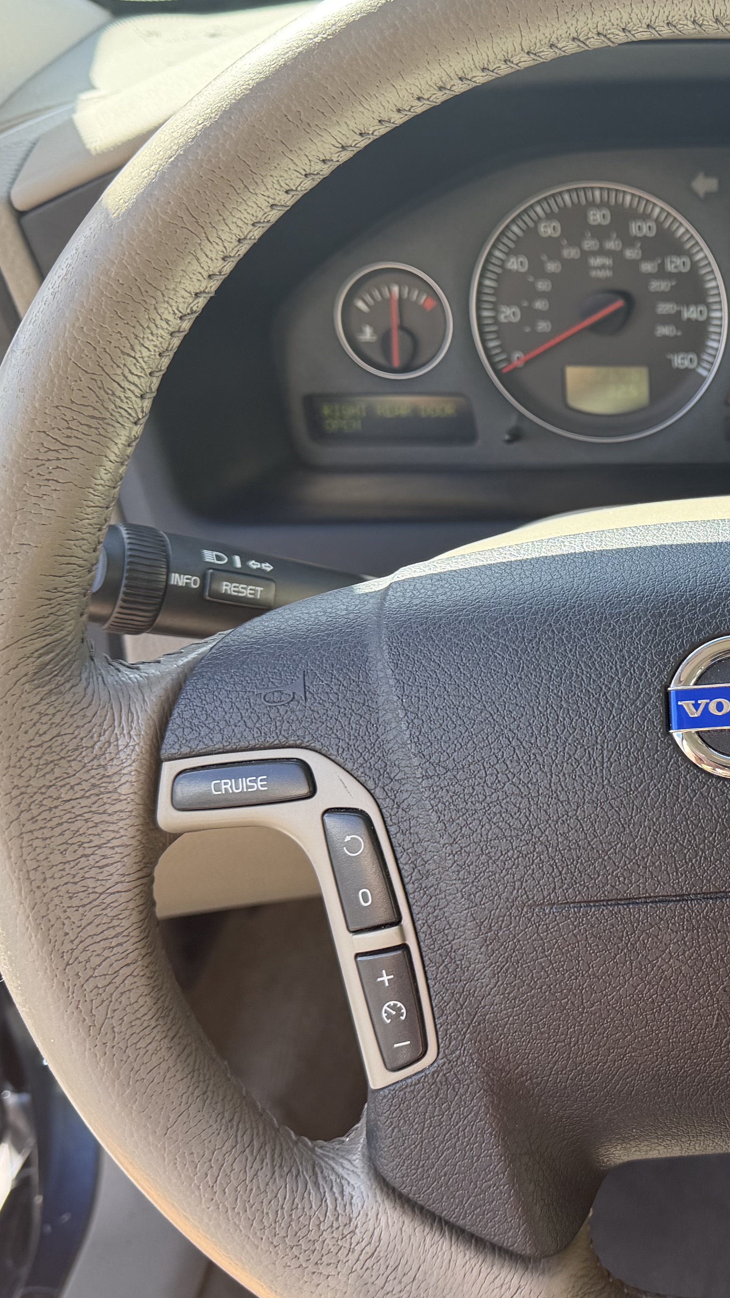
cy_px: 636
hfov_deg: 24.5
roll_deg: +1.0
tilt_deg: -28.6
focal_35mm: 45
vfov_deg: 45.5
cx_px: 826
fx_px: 1548
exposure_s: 1/361
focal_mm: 6.76
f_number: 1.78
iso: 100
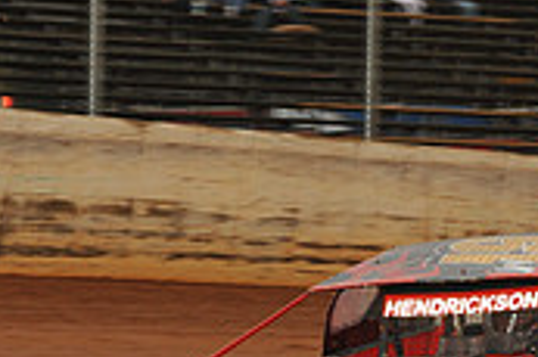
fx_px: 3509
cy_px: 397
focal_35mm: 235
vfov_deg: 5.8
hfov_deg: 8.8
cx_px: 417
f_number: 7.1
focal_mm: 70
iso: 800
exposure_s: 1/320
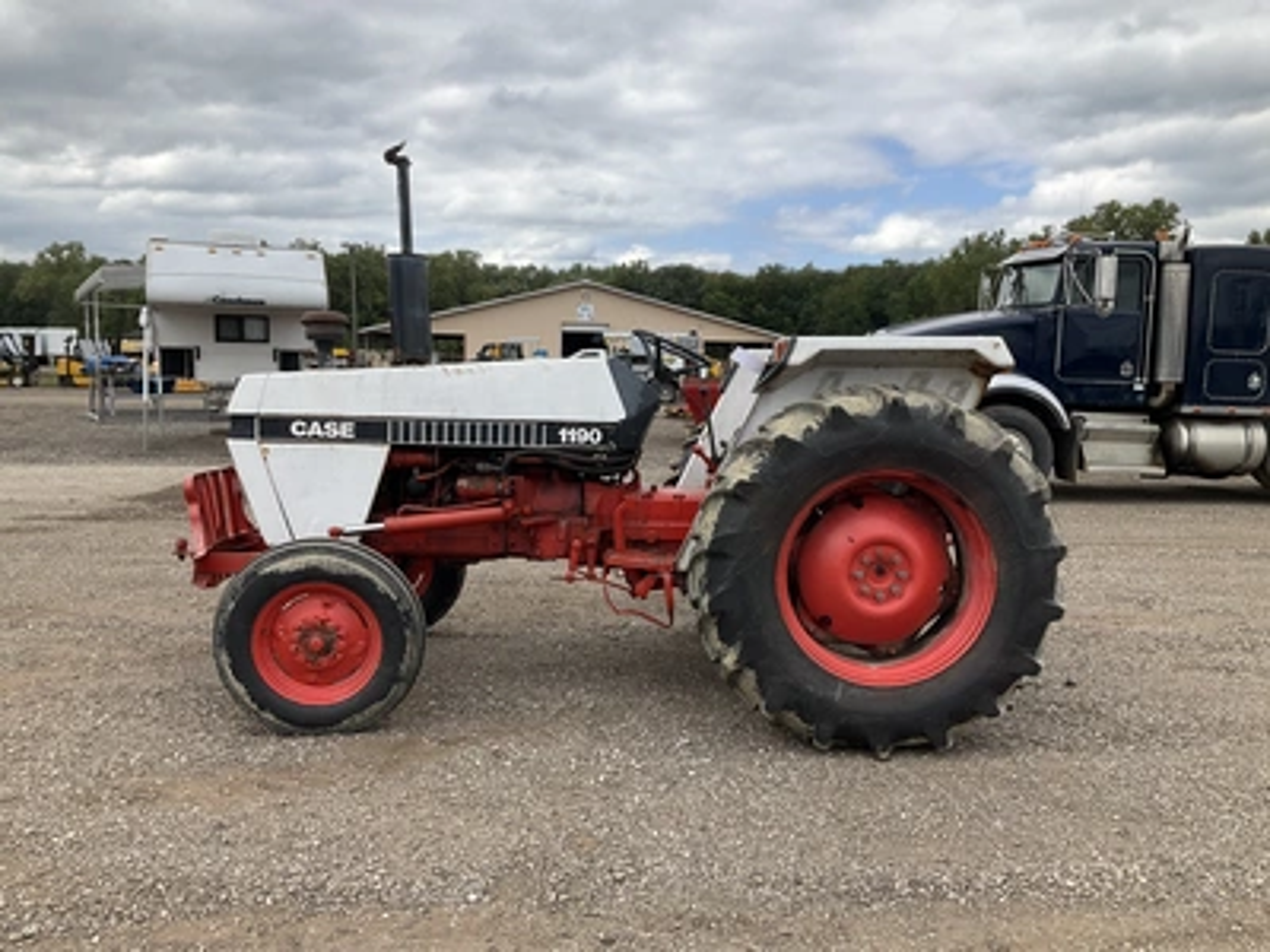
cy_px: 476
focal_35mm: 29
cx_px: 635
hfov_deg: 61.7
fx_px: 1064
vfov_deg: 48.2
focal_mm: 3
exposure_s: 1/1377
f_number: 1.8
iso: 25
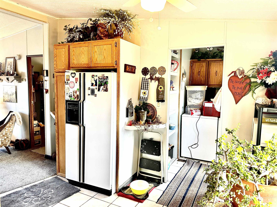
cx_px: 138
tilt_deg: -4.8
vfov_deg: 56.8
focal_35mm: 24
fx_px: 192
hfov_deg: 71.6
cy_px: 104
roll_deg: -1.3
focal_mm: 6.86
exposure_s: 1/60
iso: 160
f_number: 1.78
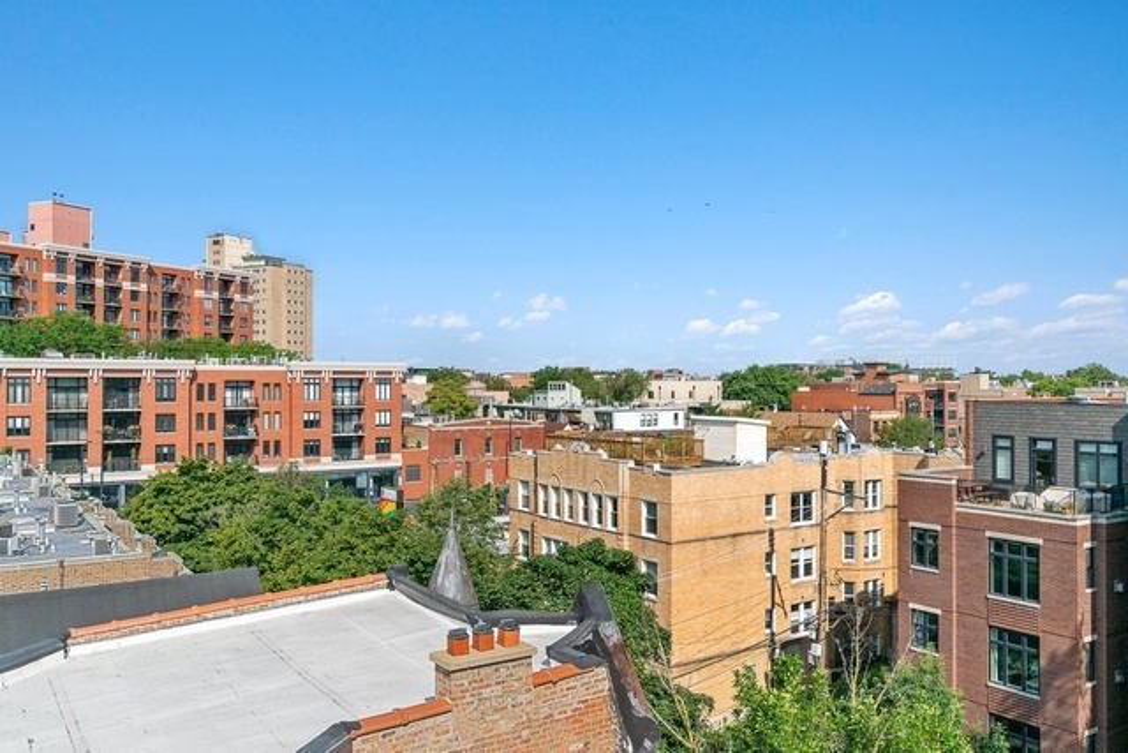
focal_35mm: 30
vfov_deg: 43.6
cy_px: 376
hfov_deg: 61.9
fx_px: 940
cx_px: 564
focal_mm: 30
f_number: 7.1
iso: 320
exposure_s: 1/2000
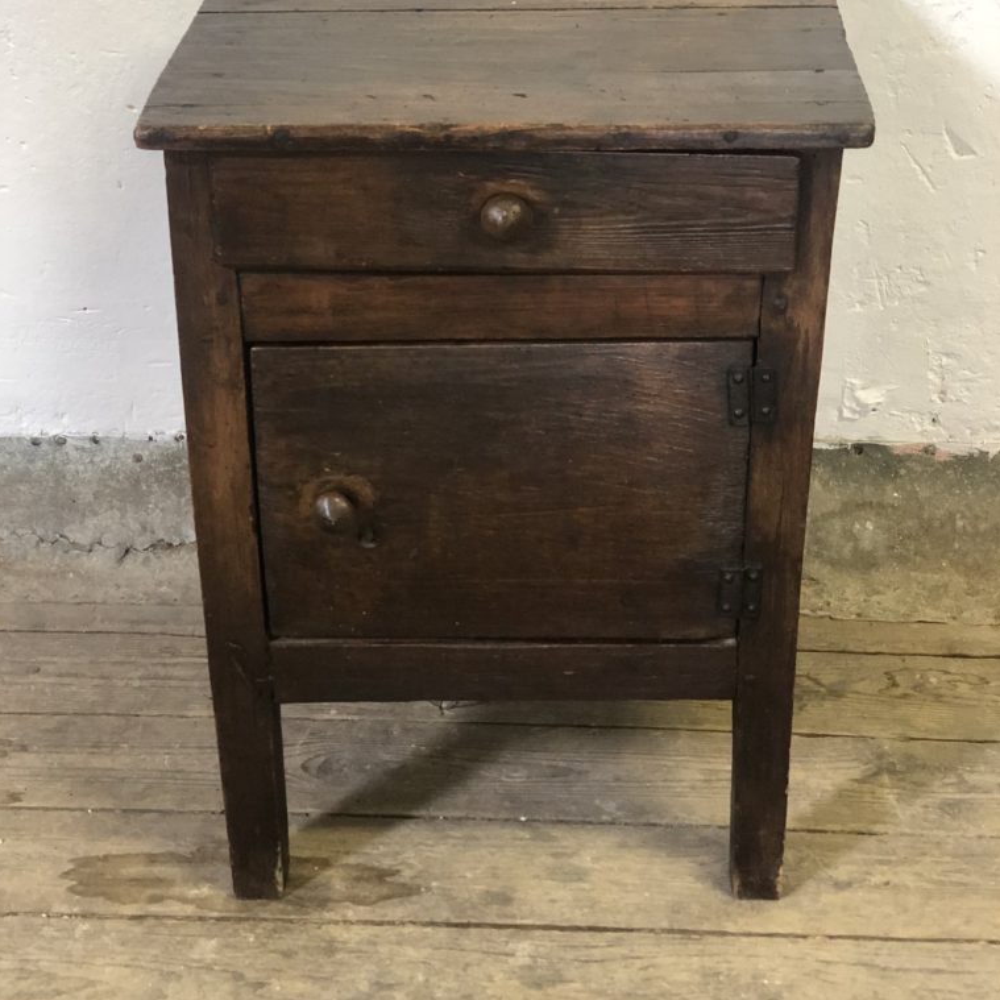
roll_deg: +1.0
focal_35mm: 62
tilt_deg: -25.3
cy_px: 379
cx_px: 499
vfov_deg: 27.6
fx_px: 2026
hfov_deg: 27.7
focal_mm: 6
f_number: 2.4
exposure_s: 1/20
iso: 160
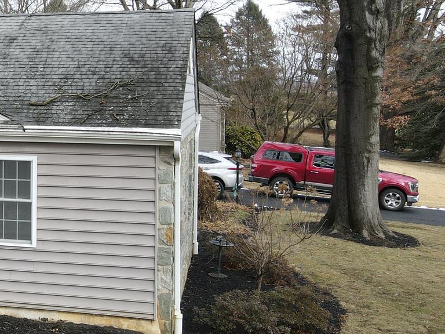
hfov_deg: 26.9
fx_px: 823
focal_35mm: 64
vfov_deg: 22.9
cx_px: -86
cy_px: 132
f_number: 2.8
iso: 110
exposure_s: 1/180
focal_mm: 4.5
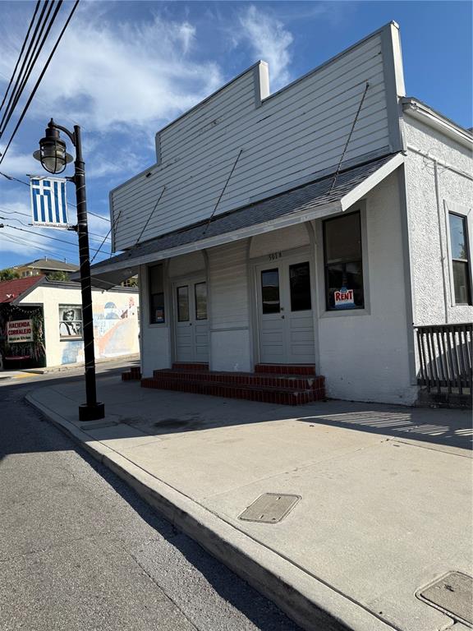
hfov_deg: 56.8
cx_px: 236
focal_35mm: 24
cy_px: 316
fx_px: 437
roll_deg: +2.7
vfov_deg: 71.6
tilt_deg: +1.3
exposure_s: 1/4975
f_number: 1.78
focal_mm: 6.76
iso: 80
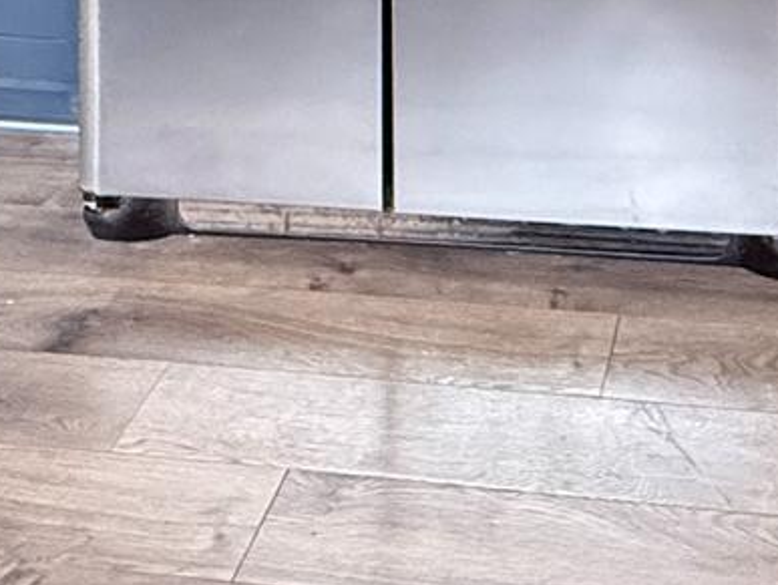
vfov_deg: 15.5
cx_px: 583
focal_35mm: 74
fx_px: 1665
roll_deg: +0.4
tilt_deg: -0.1
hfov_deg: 26.0
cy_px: -613
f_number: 2.2
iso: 800
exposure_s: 1/60
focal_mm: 2.22
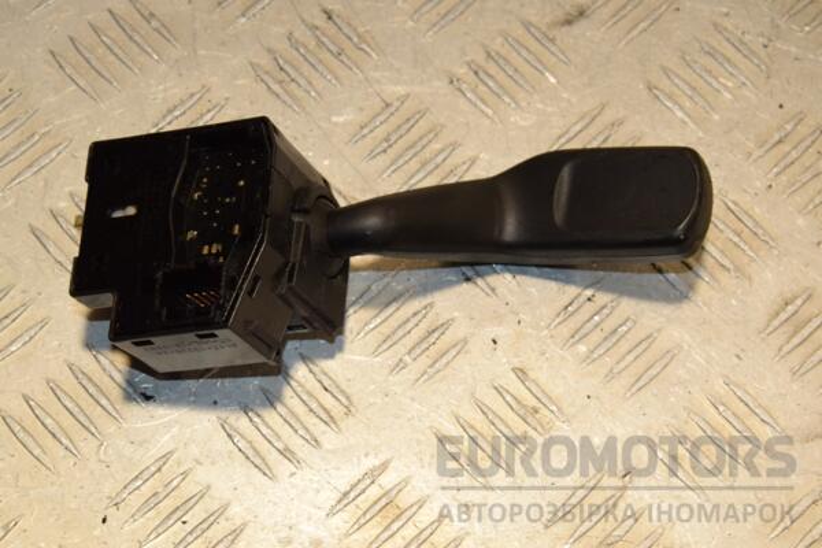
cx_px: 411
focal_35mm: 87
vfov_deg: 15.7
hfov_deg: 23.4
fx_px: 1986
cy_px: 274
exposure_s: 1/200
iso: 800
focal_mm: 58
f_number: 8
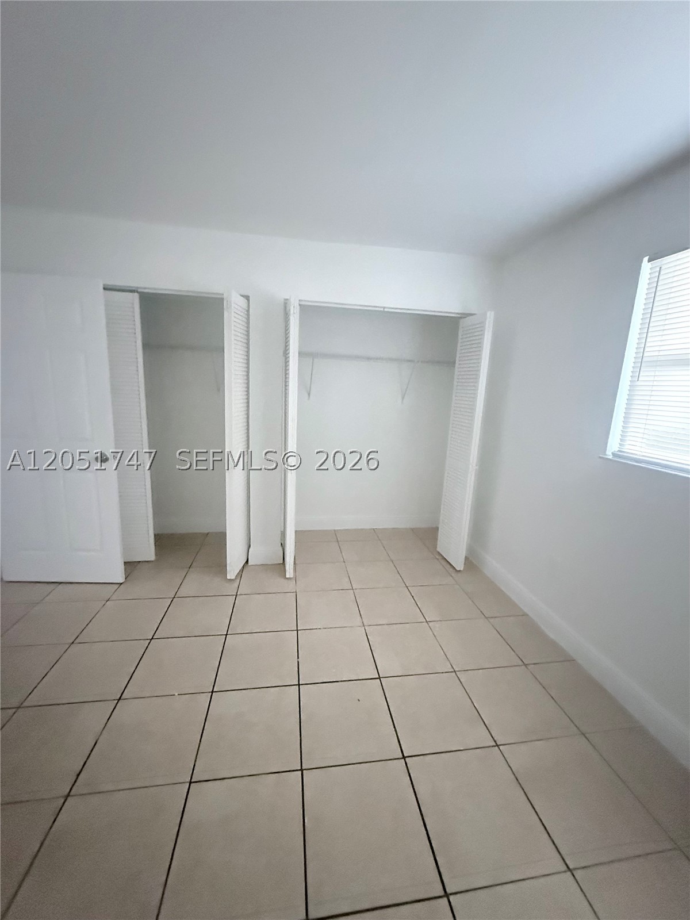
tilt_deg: -10.9
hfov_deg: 85.7
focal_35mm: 14
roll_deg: -3.2
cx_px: 345
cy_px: 460
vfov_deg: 102.1
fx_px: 372
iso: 1250
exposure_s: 1/58
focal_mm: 2.22
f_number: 2.2
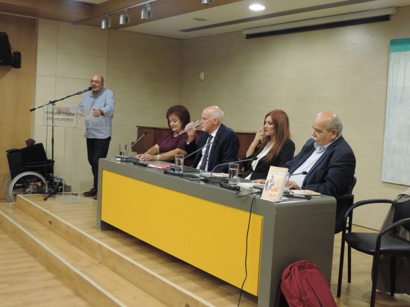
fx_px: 509
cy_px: 154
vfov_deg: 33.6
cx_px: 205
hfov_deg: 43.9
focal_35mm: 43
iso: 400
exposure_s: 1/15
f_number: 3.4
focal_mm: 7.6
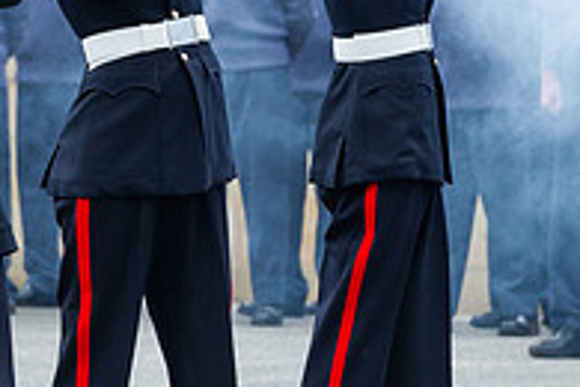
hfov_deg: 2.8
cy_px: 13
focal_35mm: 734
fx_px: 11825
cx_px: 171
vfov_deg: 1.9
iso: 560
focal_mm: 200
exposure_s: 1/250
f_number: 6.3
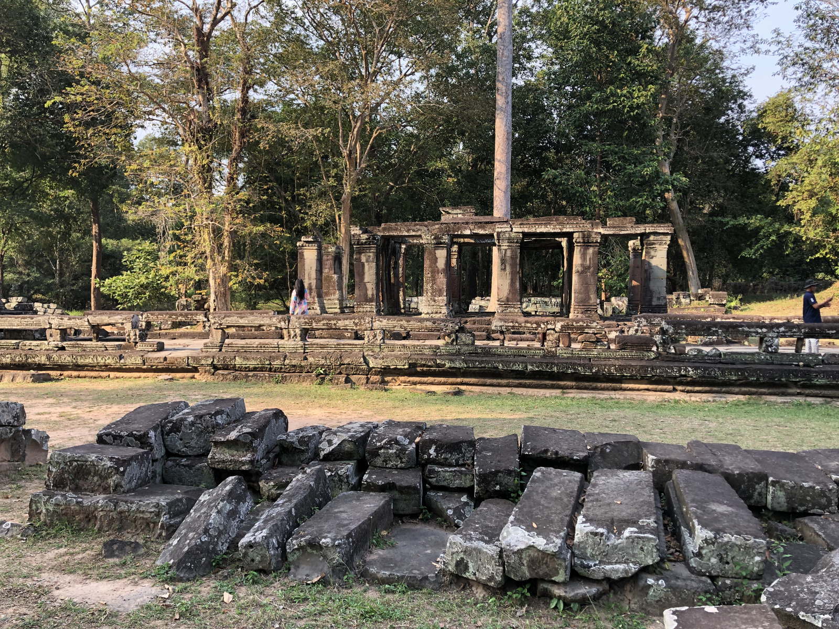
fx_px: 679
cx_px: 420
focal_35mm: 28
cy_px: 314
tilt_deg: -2.9
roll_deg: +1.1
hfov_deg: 63.4
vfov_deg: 49.7
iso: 20
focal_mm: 4
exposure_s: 1/204
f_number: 1.8
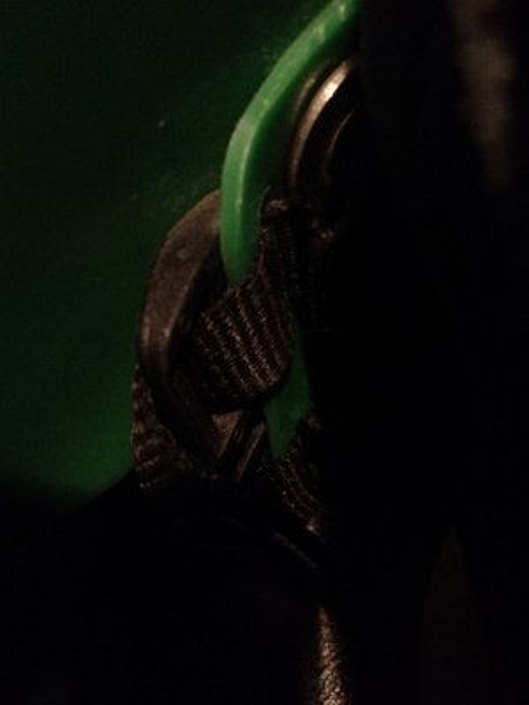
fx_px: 713
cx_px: 264
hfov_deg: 40.7
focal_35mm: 35
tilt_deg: -53.1
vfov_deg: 52.6
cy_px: 352
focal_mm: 4.28
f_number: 2.4
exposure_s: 1/15
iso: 800
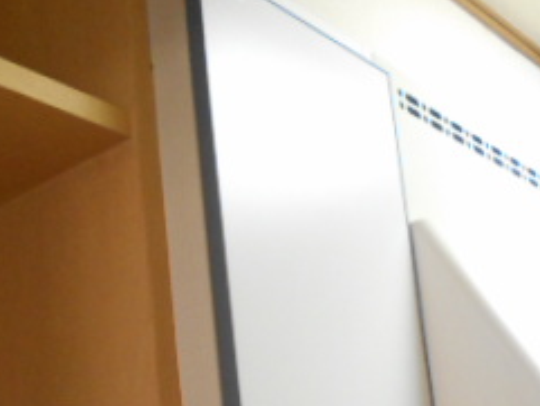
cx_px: 343
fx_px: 1077
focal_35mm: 69
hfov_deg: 28.0
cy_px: 444
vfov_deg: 20.4
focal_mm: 4.6
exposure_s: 1/15
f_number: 3.2
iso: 400
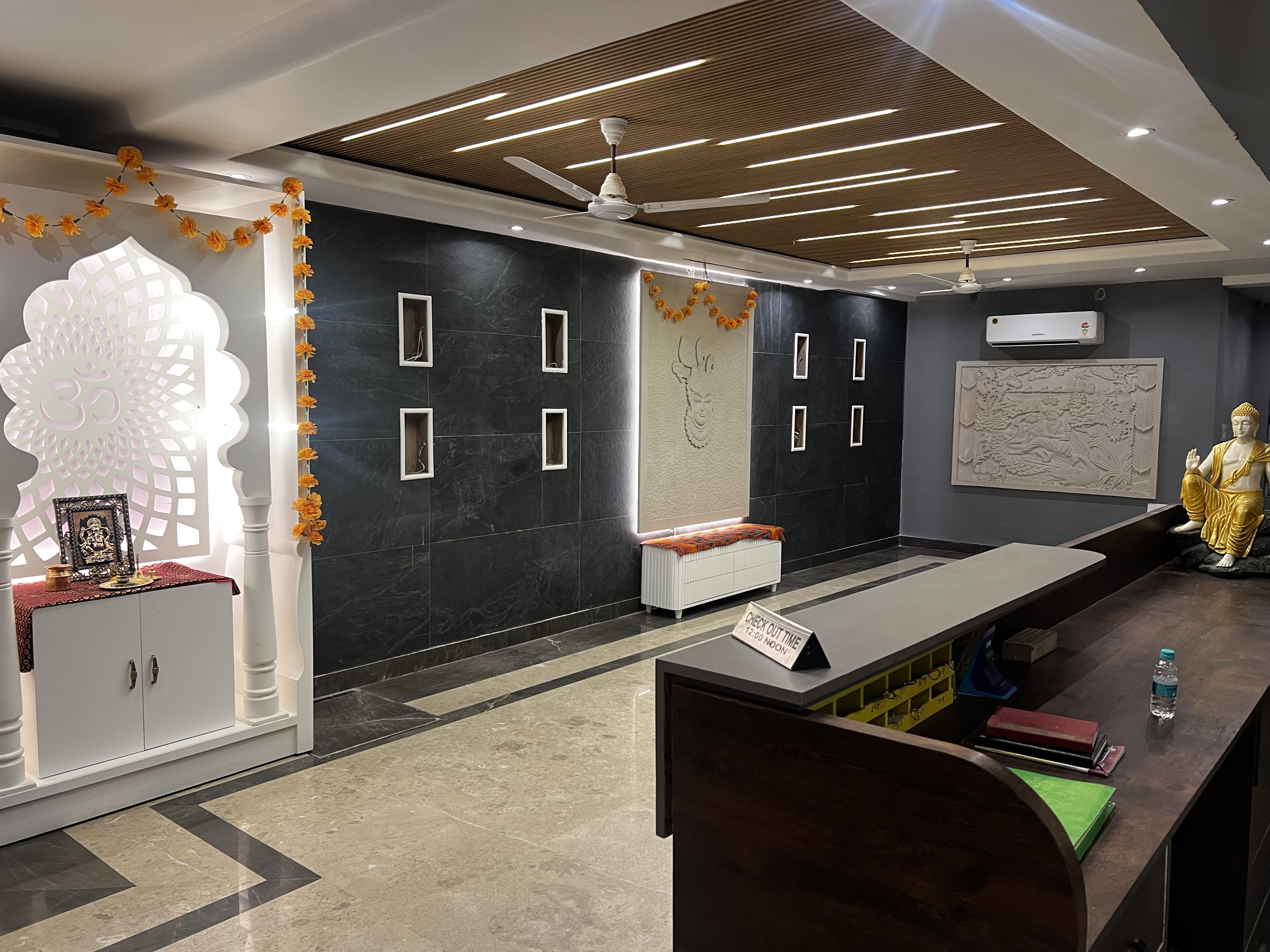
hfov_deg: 67.3
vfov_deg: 53.1
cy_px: 476
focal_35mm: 26
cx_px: 635
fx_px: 954
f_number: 1.5
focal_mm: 5.7
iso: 80
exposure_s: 1/50
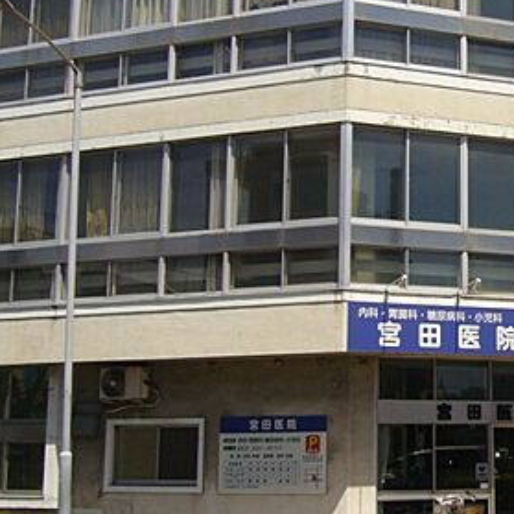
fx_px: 1226
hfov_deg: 22.9
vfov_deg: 23.6
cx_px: 496
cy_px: 179
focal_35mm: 73
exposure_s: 1/500
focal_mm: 6
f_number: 5.7
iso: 80
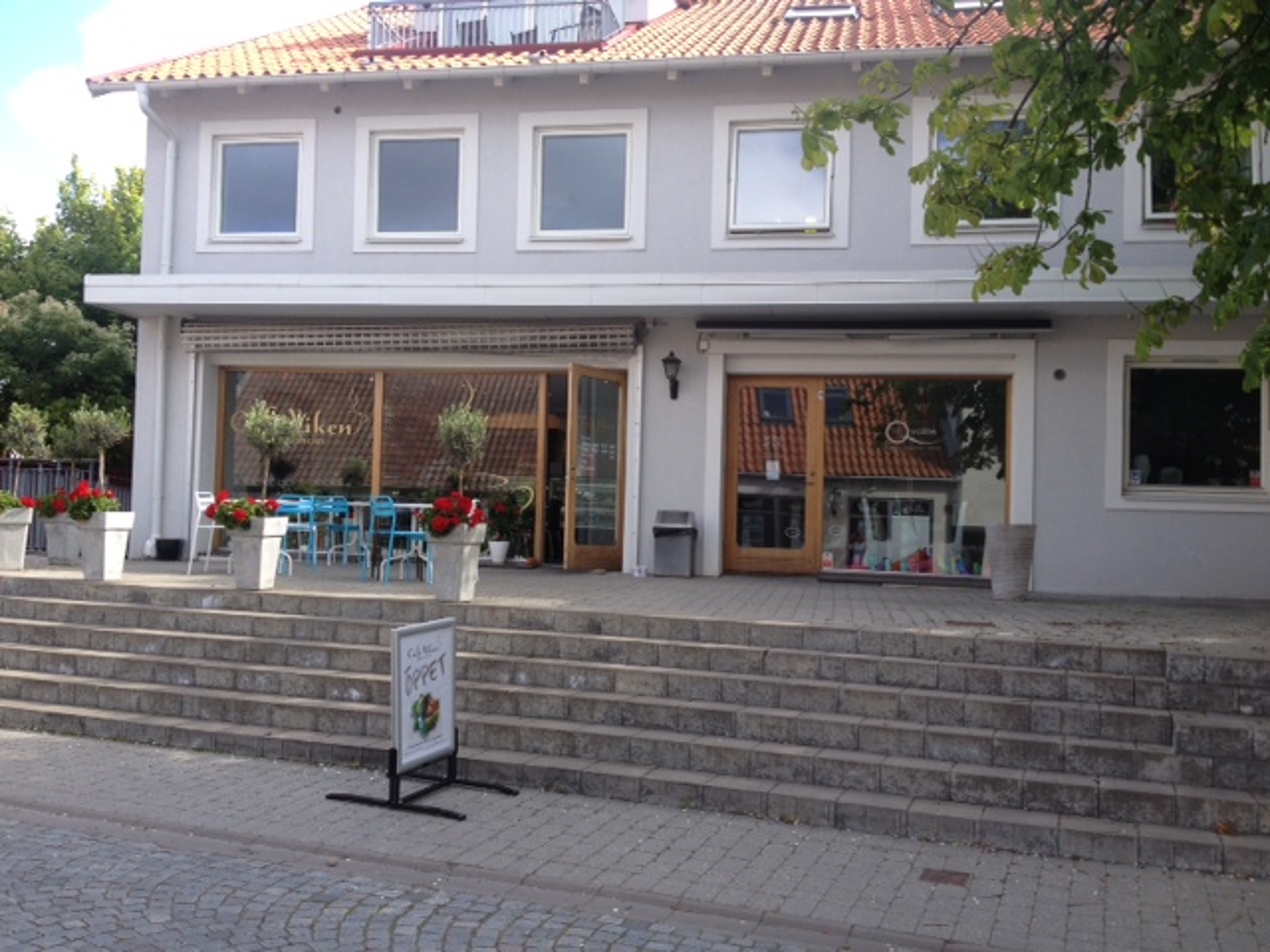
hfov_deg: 52.6
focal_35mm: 35
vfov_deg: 40.7
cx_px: 635
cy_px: 476
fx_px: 1284
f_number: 2.4
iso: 50
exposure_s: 1/442
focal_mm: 4.28
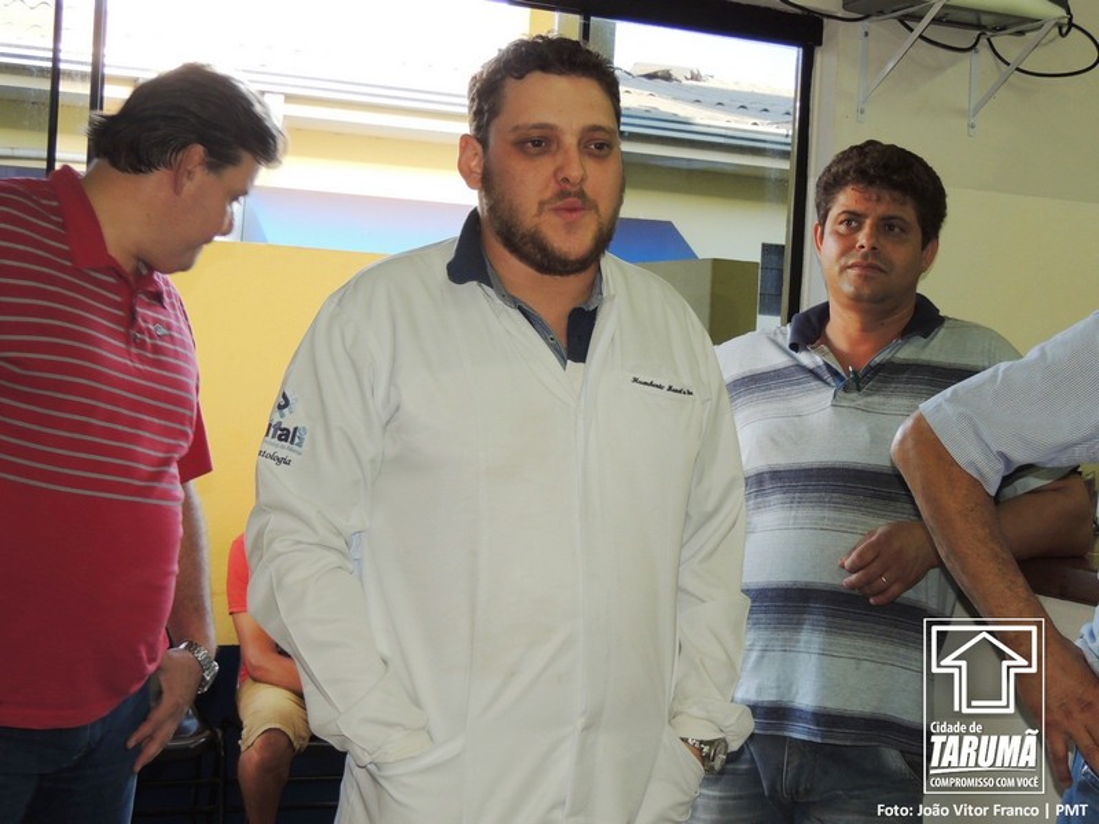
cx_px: 550
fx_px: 1746
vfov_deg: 26.6
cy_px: 412
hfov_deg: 34.9
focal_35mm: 55
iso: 200
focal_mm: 9.8
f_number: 3.7
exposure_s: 1/40
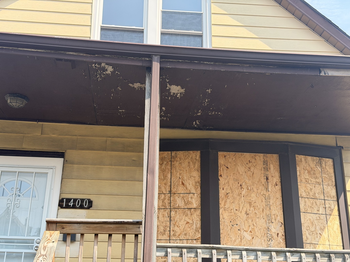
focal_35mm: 48
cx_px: 175
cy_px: 131
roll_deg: -0.1
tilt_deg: +20.1
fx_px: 485
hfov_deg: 39.7
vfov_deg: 30.3
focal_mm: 6.76
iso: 100
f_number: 1.78
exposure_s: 1/2342
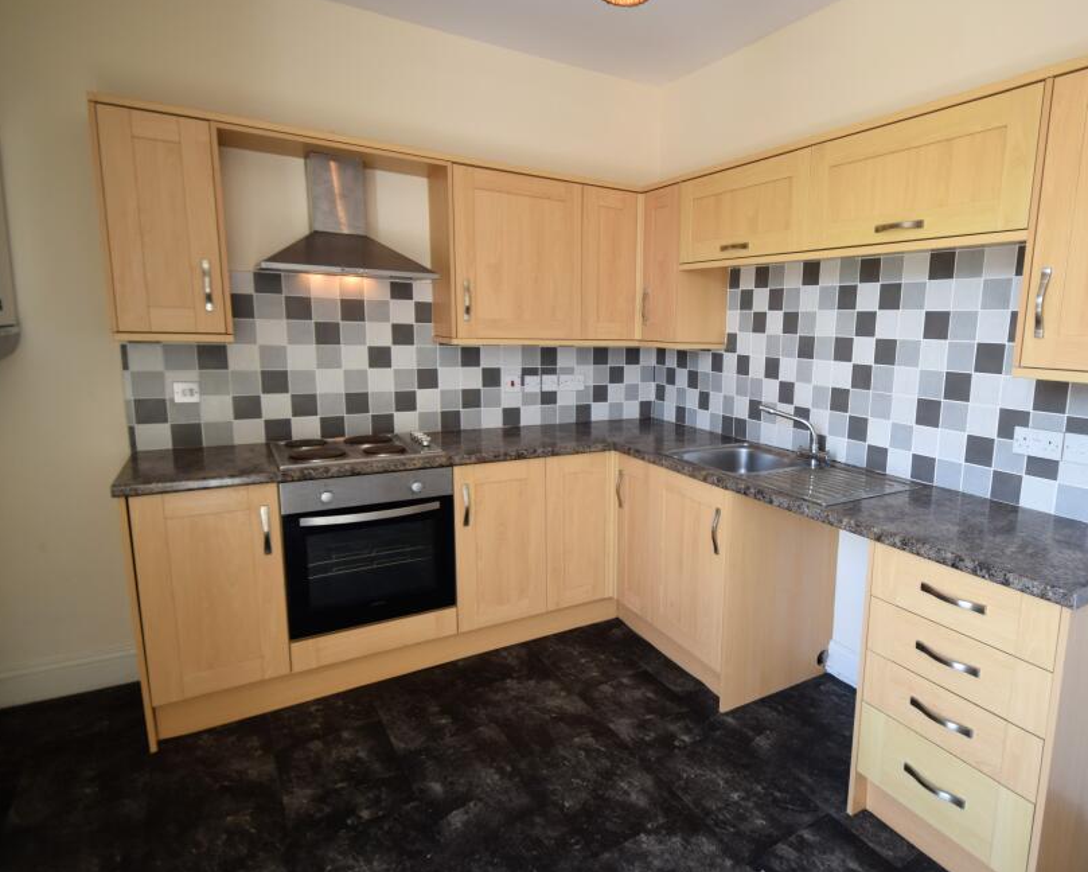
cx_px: 679
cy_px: 431
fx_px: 631
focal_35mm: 20
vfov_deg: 69.2
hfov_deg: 80.0
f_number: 4.2
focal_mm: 11
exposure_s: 1/80
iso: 400
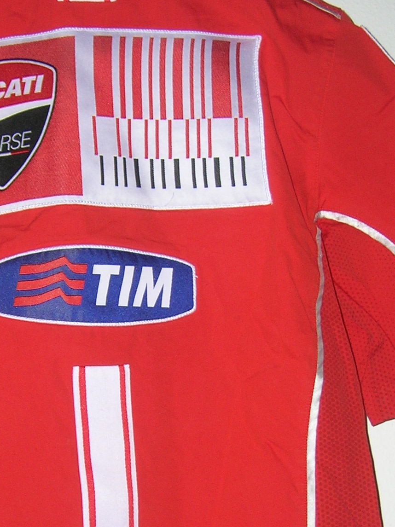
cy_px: 405
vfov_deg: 25.0
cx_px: 105
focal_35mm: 77
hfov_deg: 19.0
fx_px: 1172
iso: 50
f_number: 2.9
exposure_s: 1/60.1
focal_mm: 5.7
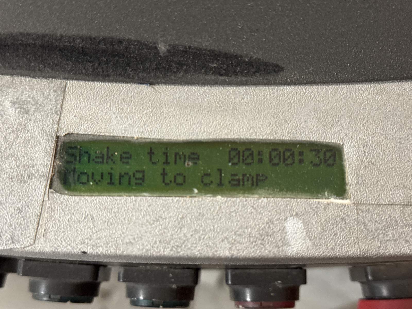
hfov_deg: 39.7
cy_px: 154
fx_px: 571
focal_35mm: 48
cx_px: 206
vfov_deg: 30.3
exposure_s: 1/33
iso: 400
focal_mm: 6.76
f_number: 1.78
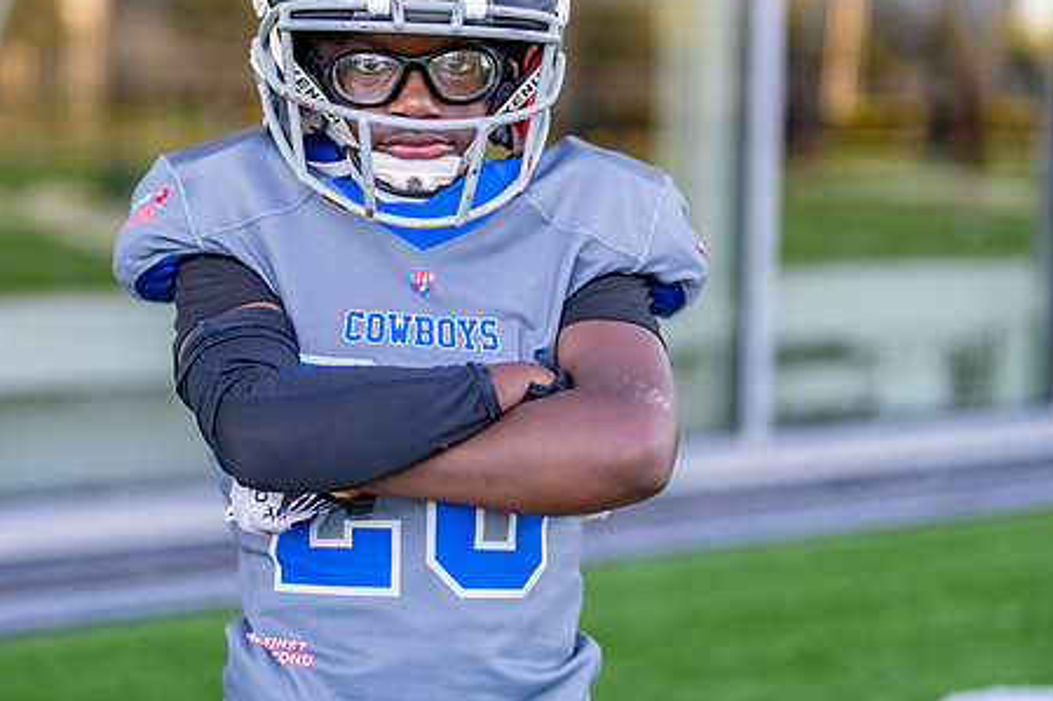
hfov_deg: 28.4
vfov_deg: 19.1
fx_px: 2076
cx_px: 434
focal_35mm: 71
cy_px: 232
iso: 100
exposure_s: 1/400
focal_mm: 50
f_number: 1.2
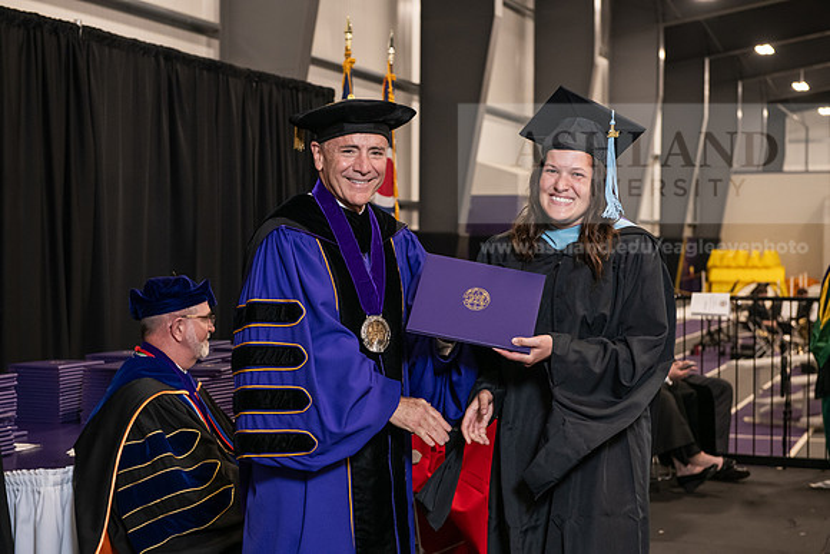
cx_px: 415
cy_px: 277
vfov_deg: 21.9
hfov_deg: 32.4
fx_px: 1430
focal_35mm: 62
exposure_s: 1/125
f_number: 5
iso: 2000
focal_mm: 62
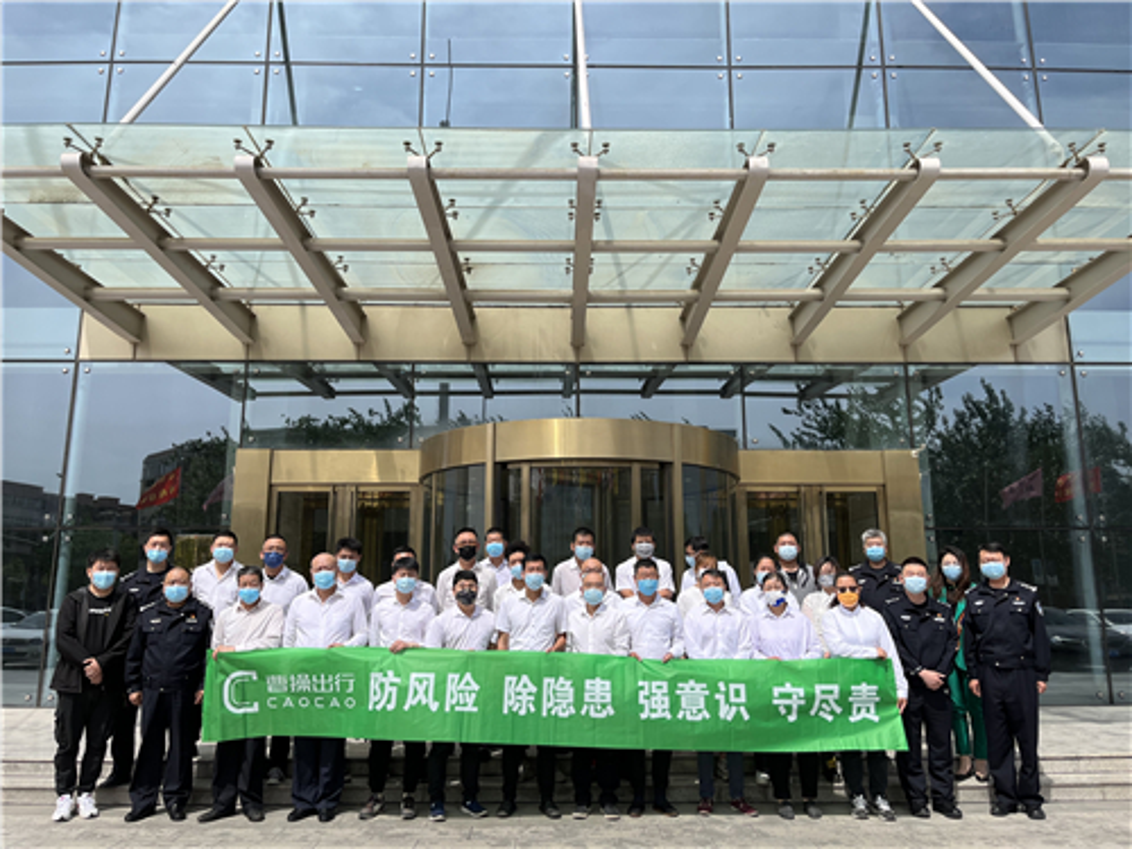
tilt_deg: +12.0
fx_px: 850
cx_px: 566
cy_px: 424
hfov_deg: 67.3
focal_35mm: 26
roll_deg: +0.9
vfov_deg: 53.1
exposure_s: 1/4310
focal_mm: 5.1
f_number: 1.6
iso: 50
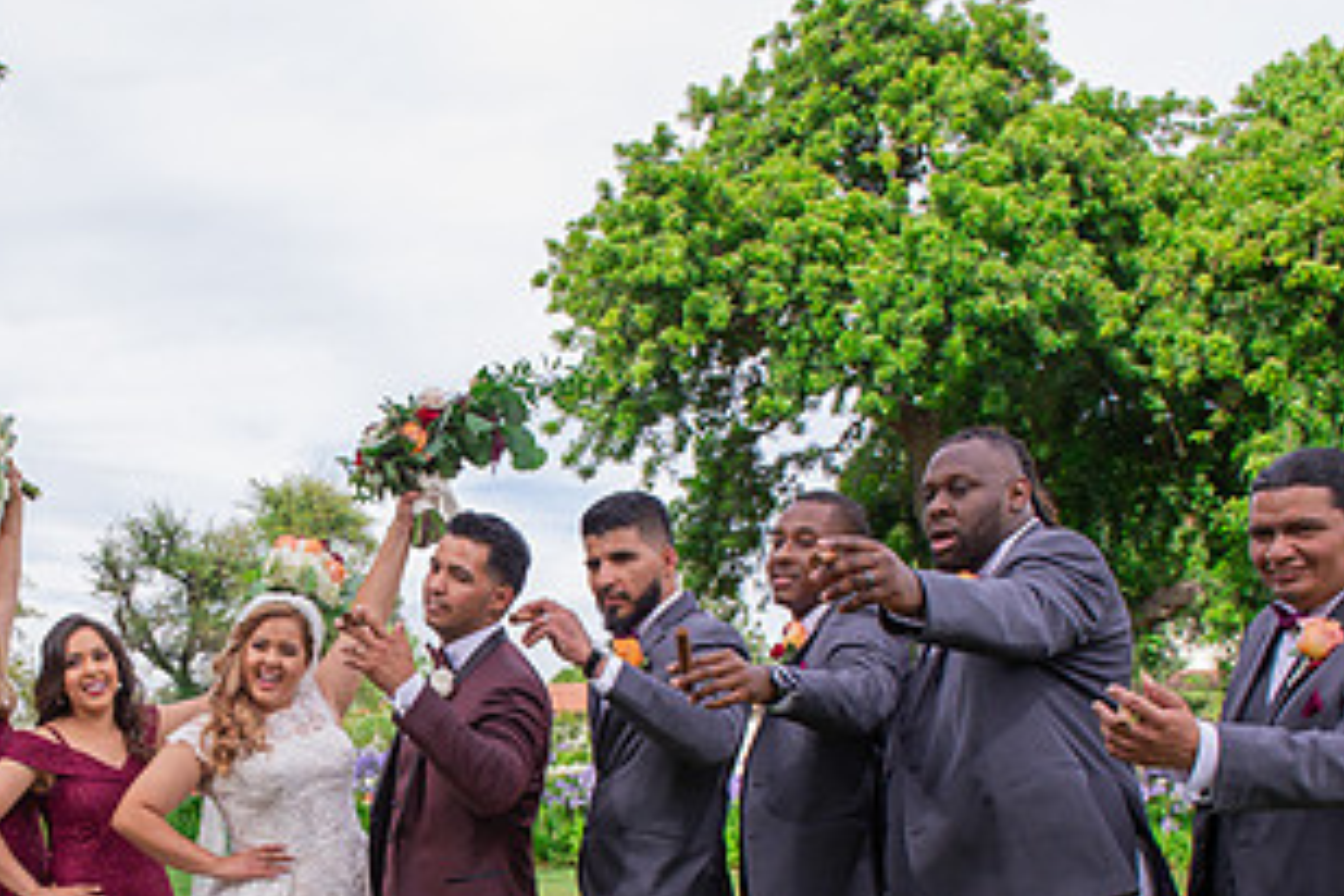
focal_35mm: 45
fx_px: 1680
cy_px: 792
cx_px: 309
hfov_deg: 42.1
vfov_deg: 28.8
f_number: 7.1
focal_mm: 24
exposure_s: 1/250
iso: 400
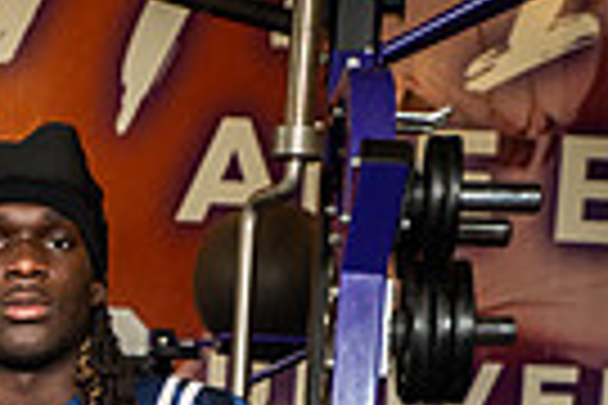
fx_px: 2702
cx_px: 27
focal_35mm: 160
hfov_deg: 12.7
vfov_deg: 8.0
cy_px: 940
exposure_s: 1/250
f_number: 7.1
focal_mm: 48
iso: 800
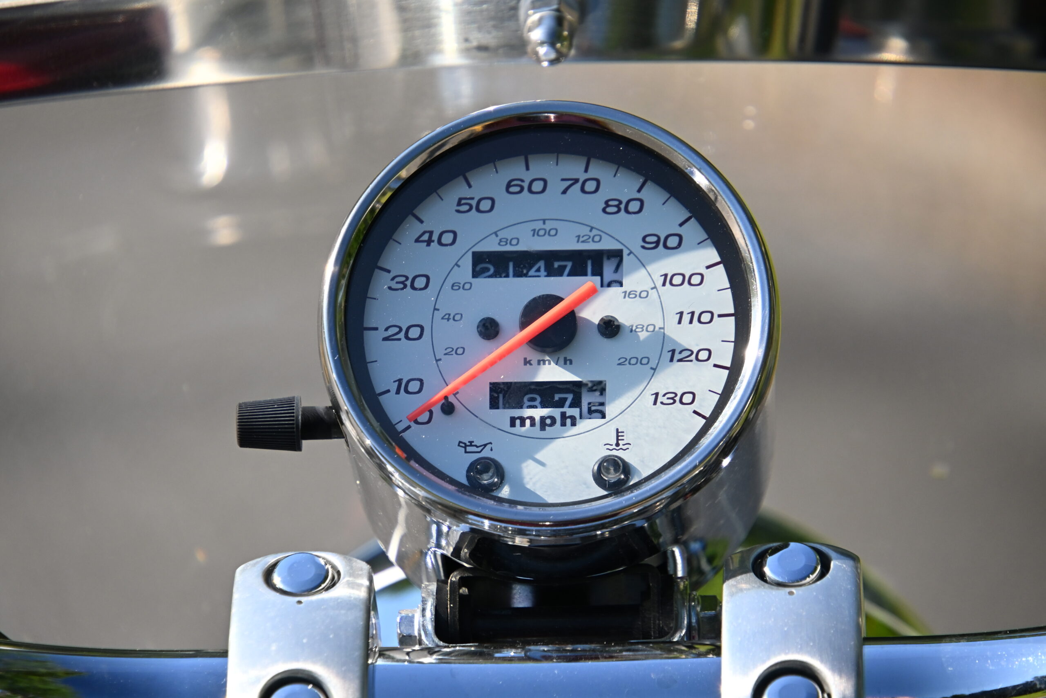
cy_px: 349
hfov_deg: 7.0
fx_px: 8542
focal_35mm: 294
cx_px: 523
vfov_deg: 4.7
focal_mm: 196
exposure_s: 1/250
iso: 560
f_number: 6
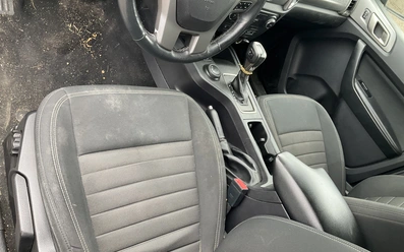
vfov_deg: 40.6
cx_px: 201
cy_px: 120
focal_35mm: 31
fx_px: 341
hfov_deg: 61.2
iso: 64
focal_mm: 3
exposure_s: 1/76
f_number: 1.8
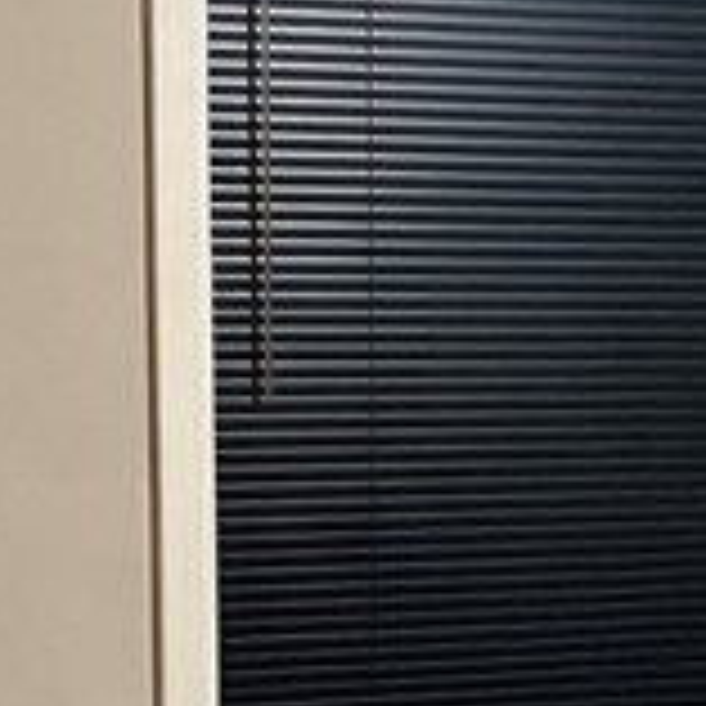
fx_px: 3461
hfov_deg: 11.0
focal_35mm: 150
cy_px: 688
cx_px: 1232
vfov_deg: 11.5
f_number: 1.6
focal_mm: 5.96
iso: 800
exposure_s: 1/30
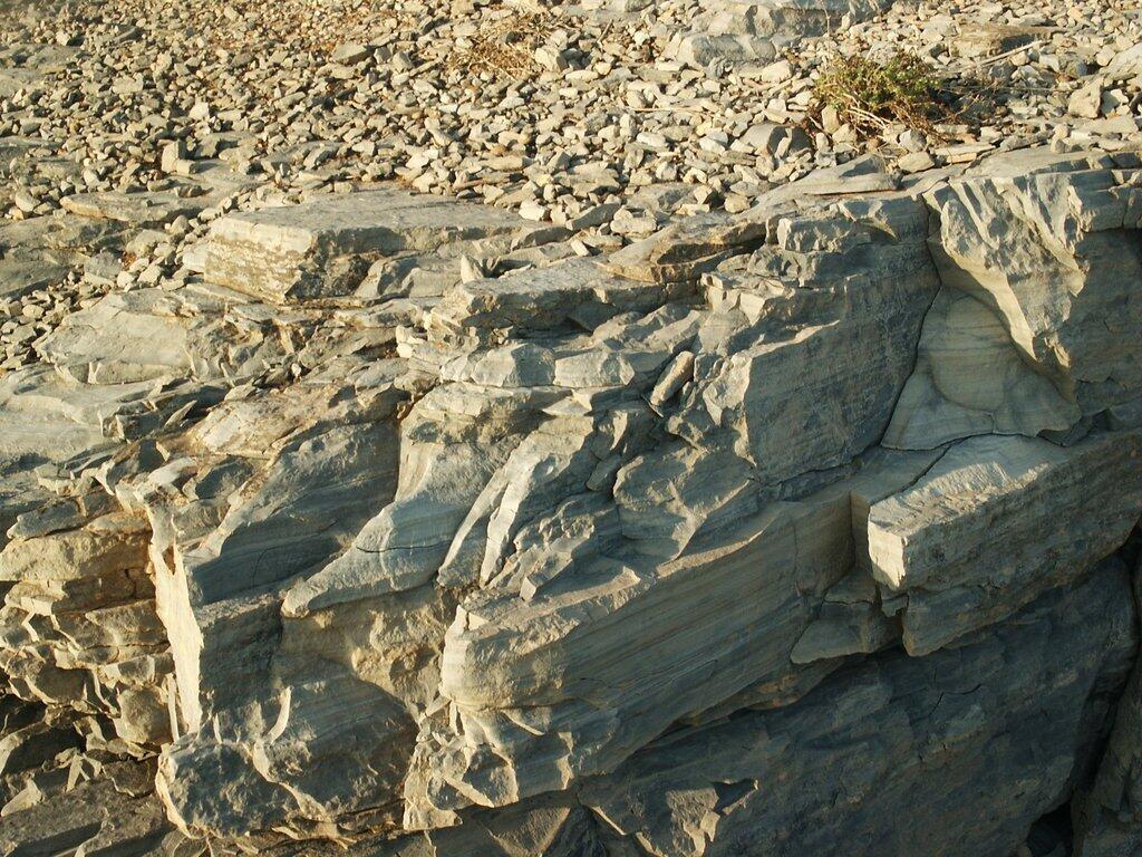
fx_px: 1716
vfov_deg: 28.0
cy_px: 428
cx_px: 571
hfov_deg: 36.8
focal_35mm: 52
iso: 64
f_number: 8
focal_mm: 10.89
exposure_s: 1/60
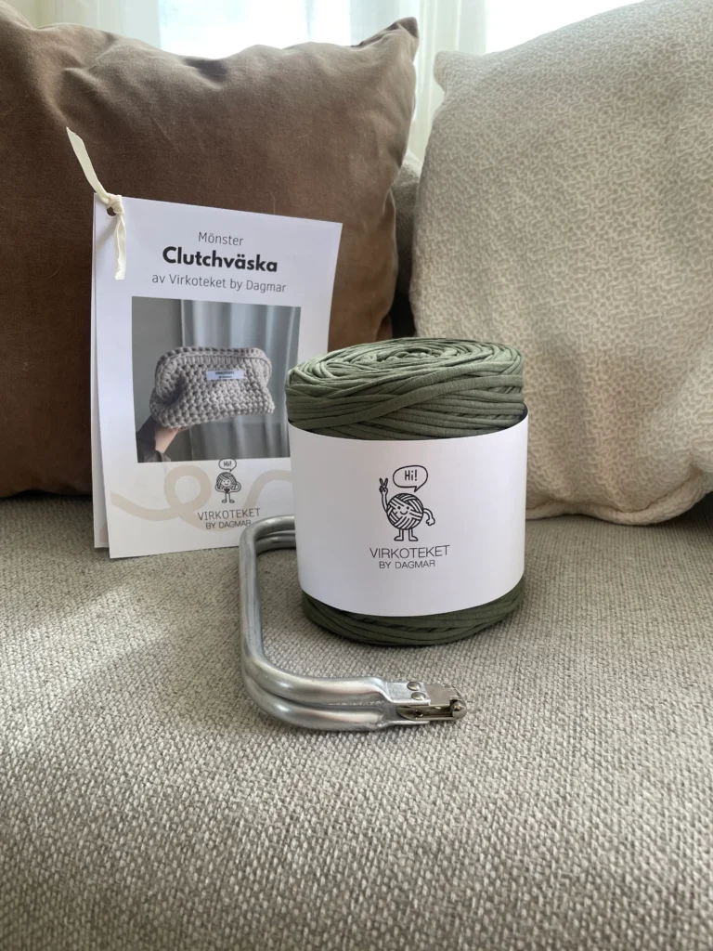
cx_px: 356
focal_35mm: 26
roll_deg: +0.5
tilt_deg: -15.4
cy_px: 476
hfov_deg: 53.1
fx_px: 714
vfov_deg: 67.3
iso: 50
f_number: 1.6
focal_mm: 4.2
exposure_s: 1/121
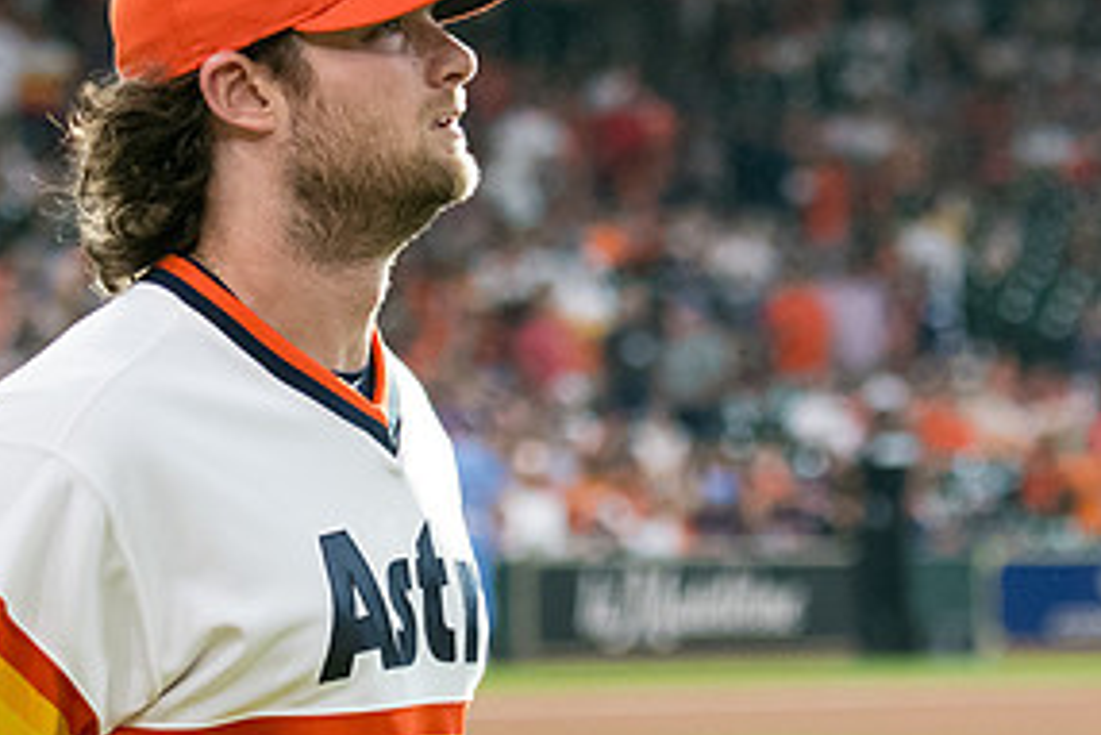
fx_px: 10189
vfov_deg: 4.1
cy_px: 335
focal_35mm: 333
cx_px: 361
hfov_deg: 6.2
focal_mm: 85
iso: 2000
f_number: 4
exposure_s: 1/1250
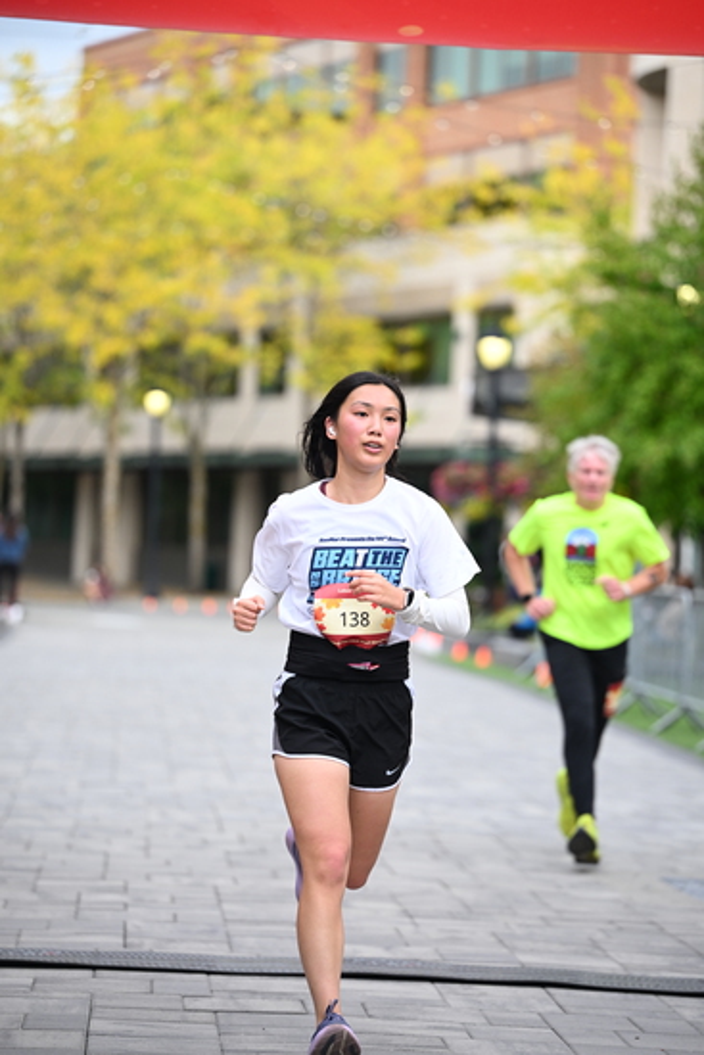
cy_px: 528
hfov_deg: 11.4
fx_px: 3518
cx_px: 352
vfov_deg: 17.1
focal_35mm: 120
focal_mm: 120
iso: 640
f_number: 2.8
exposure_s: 1/1600
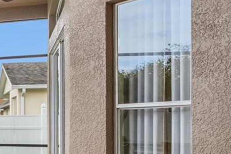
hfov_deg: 25.6
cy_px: 121
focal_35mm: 56
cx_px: -125
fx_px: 359
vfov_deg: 23.9
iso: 400
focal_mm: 16
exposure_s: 1/80
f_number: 9
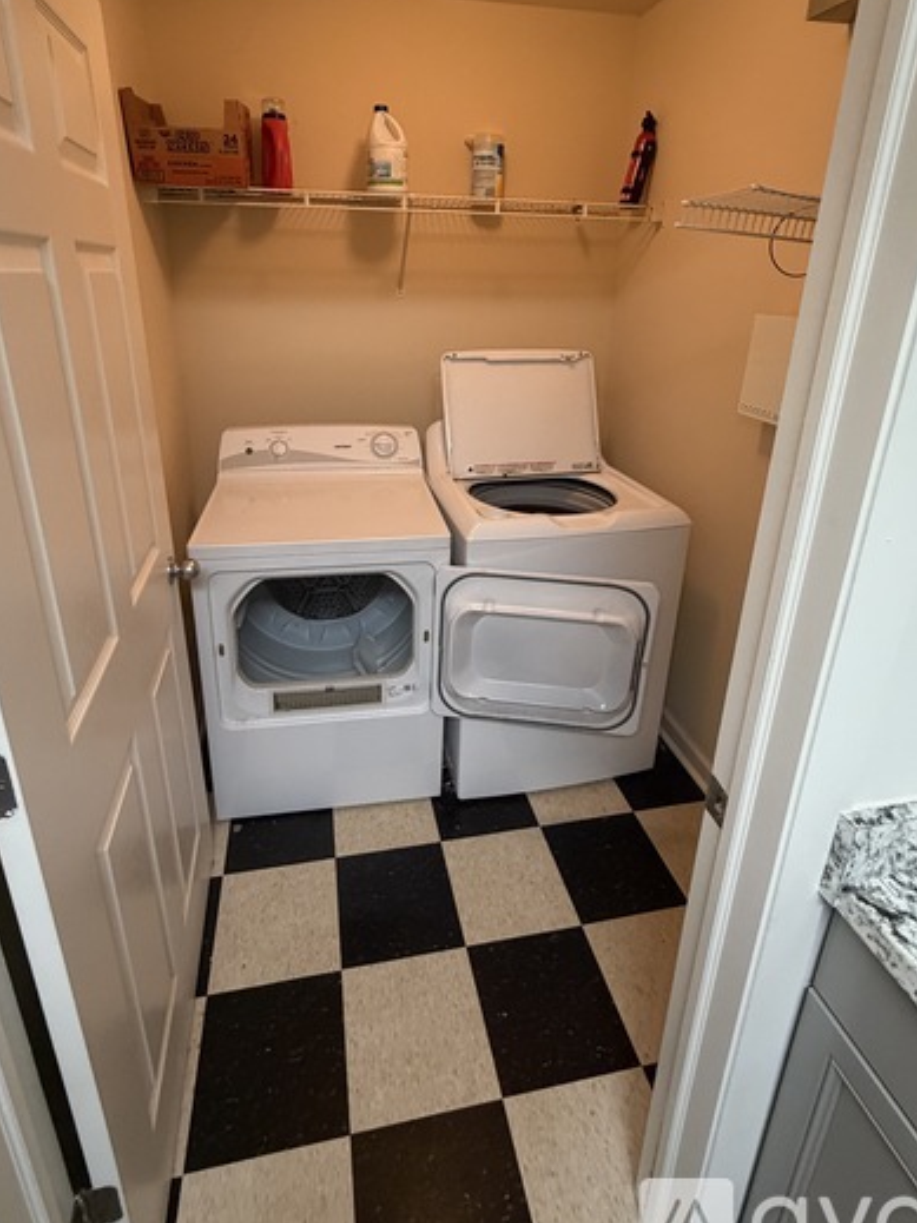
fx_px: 636
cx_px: 431
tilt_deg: -19.4
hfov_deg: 71.5
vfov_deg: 86.6
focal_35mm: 18
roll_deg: -1.5
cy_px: 487
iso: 400
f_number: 2.2
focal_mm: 2.22
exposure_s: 1/60
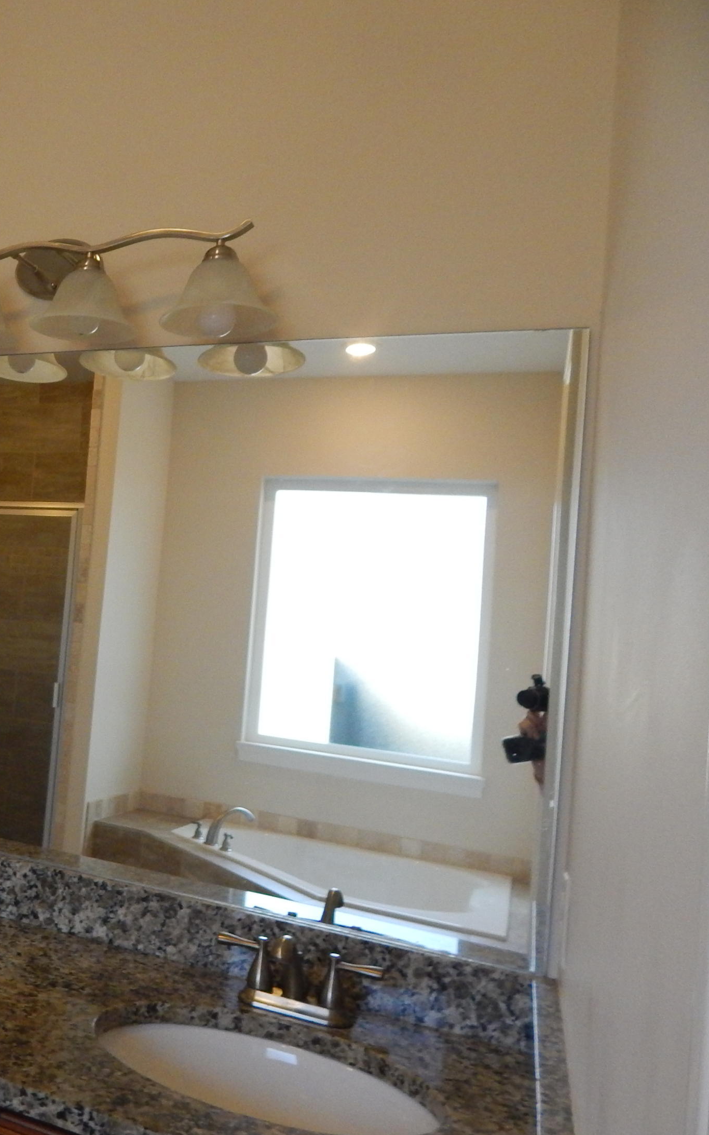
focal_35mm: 32
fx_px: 989
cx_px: -51
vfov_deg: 59.7
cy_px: 570
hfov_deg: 34.6
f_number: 3
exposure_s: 1/100
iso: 400
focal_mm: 4
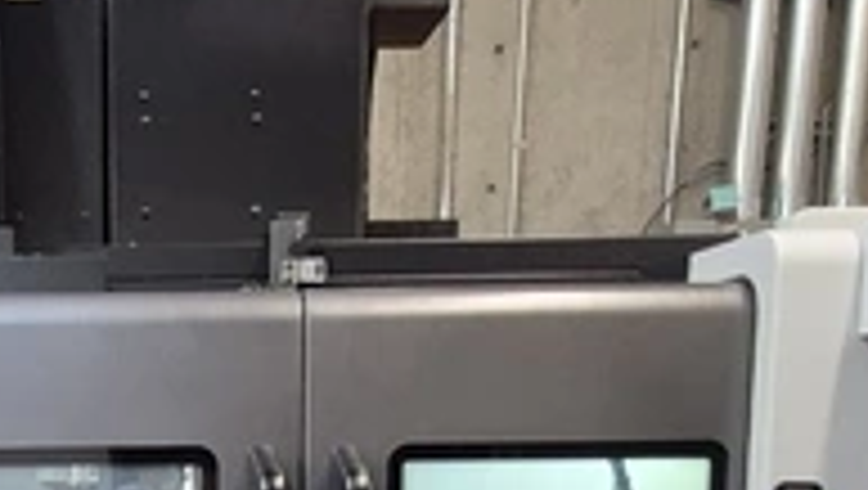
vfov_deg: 18.9
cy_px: 766
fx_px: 1267
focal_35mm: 55
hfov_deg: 35.3
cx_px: 67
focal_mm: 1.74
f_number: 2.2
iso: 500
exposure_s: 1/60
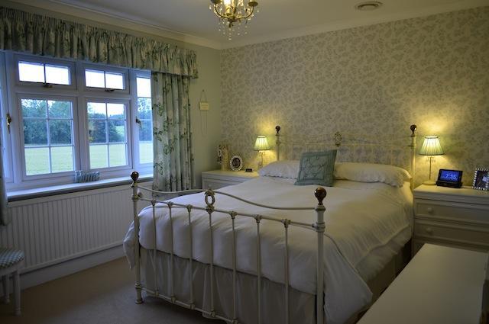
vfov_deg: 47.8
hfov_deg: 67.4
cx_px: 244
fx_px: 366
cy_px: 162
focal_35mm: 27
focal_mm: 18
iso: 125
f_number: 3.5
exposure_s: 1/20
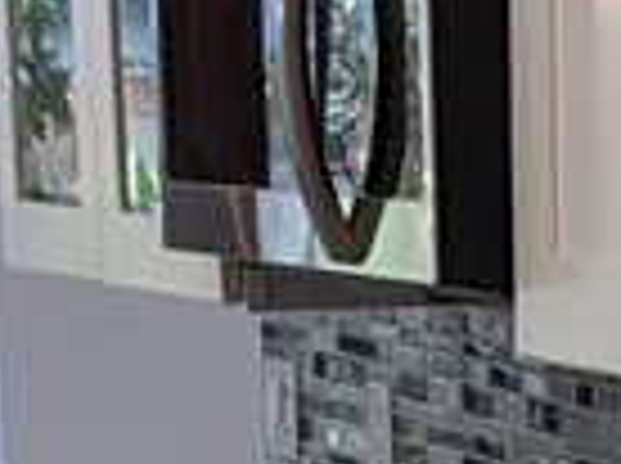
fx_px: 3600
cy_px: 1072
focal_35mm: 201
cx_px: 716
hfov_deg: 9.7
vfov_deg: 7.0
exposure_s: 1/157
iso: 54
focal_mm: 4.38
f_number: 1.73
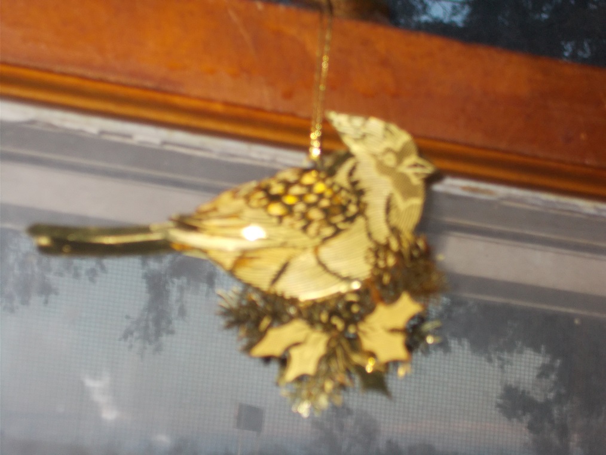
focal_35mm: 99
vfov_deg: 14.9
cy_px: 228
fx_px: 1734
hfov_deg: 19.8
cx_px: 303
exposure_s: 1/60
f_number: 5.5
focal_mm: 17.6
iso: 200
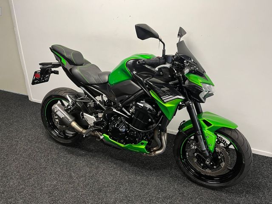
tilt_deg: -23.1
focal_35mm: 26
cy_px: 102
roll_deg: -0.7
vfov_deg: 53.1
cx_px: 136
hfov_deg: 67.3
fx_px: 204
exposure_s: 1/50
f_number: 1.6
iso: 125
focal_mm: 5.1
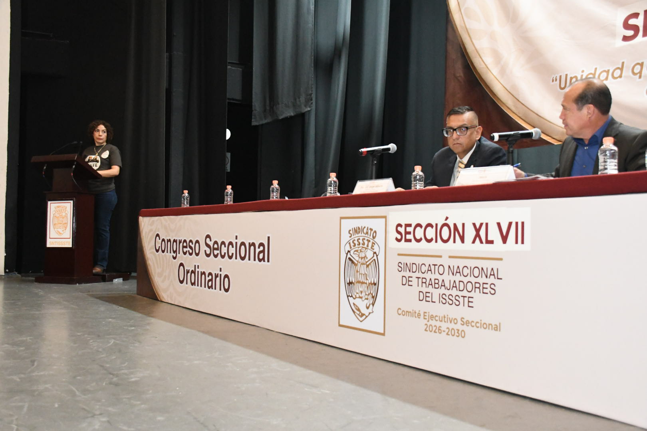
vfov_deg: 36.9
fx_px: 647
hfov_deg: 53.1
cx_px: 324
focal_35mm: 36
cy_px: 216
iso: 8000
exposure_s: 1/100
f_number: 5.6
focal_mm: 24
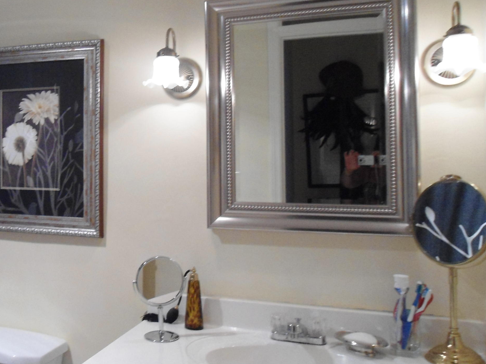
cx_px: 127
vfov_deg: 34.4
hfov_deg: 43.5
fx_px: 590
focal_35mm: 42
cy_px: 180
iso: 200
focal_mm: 4.7
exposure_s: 1/30
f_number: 2.8
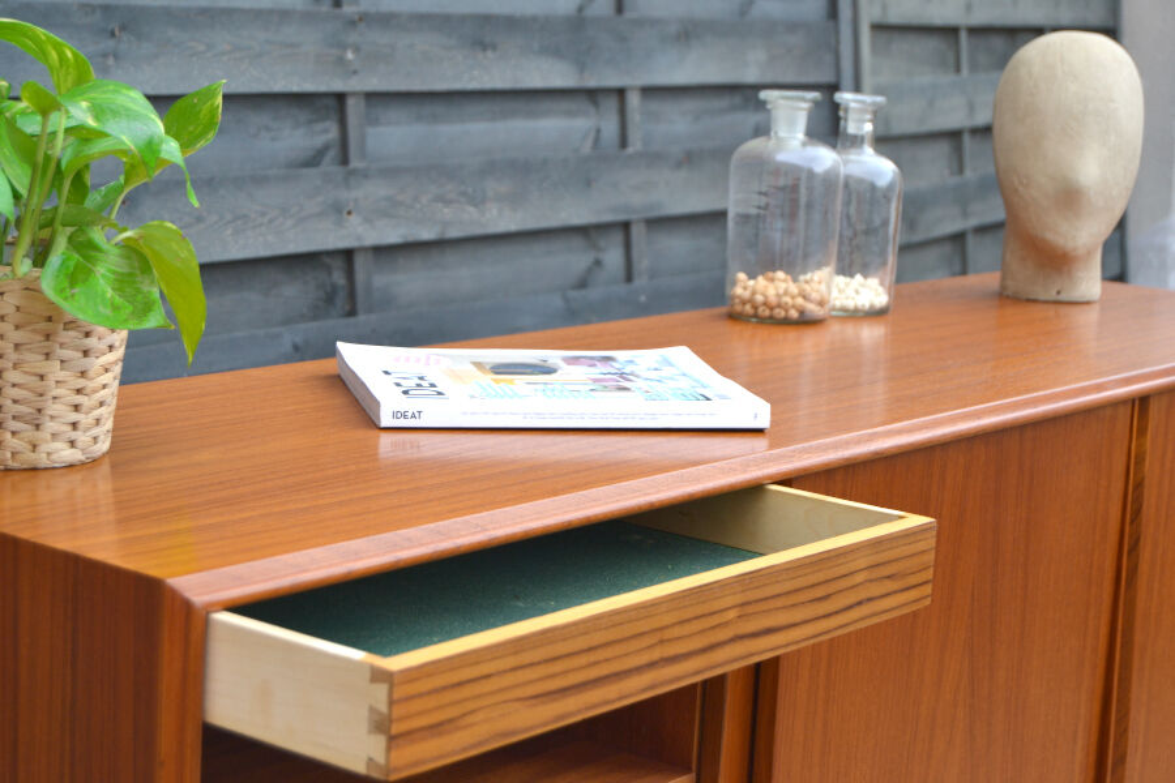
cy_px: 392
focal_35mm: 72
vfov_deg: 18.9
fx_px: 2350
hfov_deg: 28.1
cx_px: 588
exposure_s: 1/125
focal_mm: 48
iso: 250
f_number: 5.3
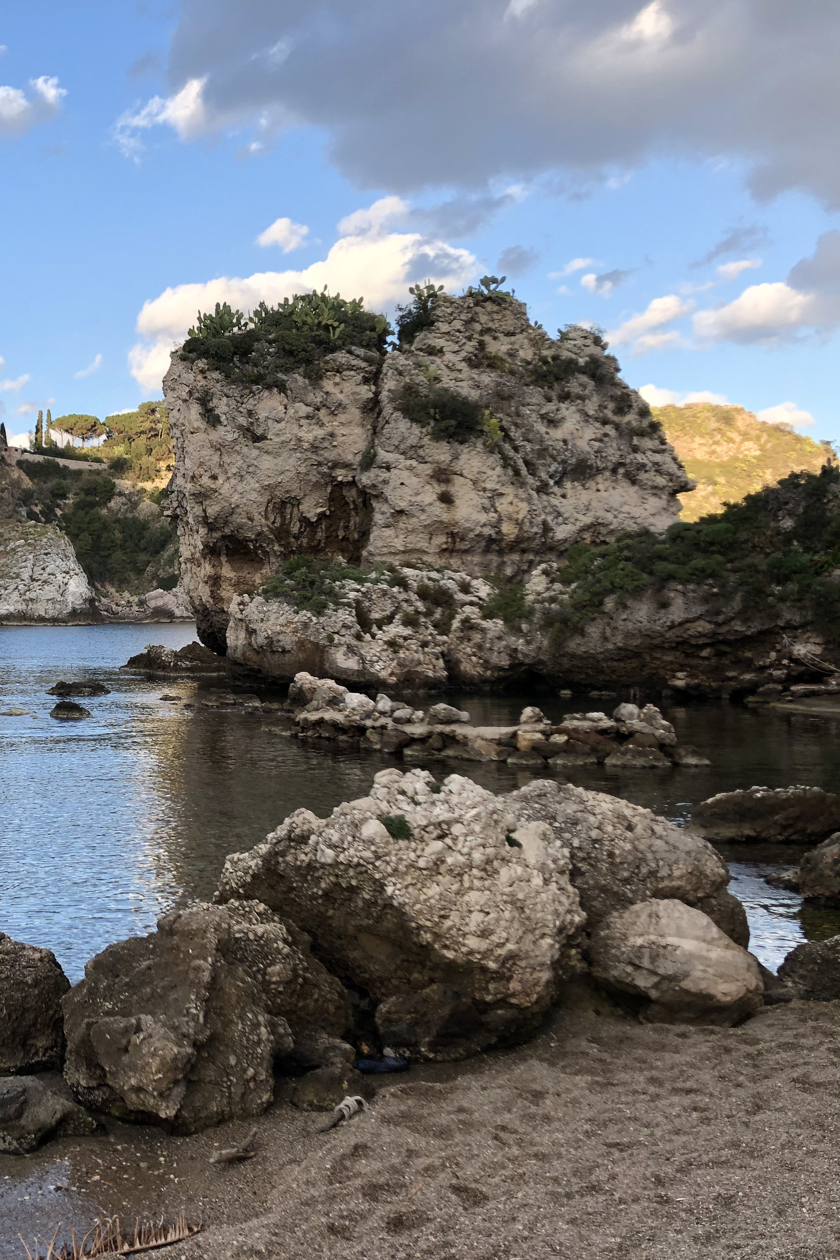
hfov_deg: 31.6
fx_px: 1365
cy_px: 631
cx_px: -3
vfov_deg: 49.6
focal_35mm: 39
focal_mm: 4
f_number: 1.8
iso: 20
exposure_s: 1/600
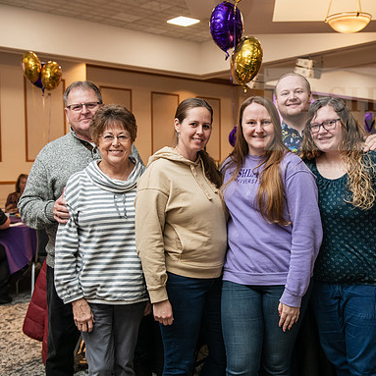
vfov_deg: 37.6
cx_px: 235
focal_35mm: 45
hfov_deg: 37.3
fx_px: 553
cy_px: 187
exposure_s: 1/160
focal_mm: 35
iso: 1600
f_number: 3.5
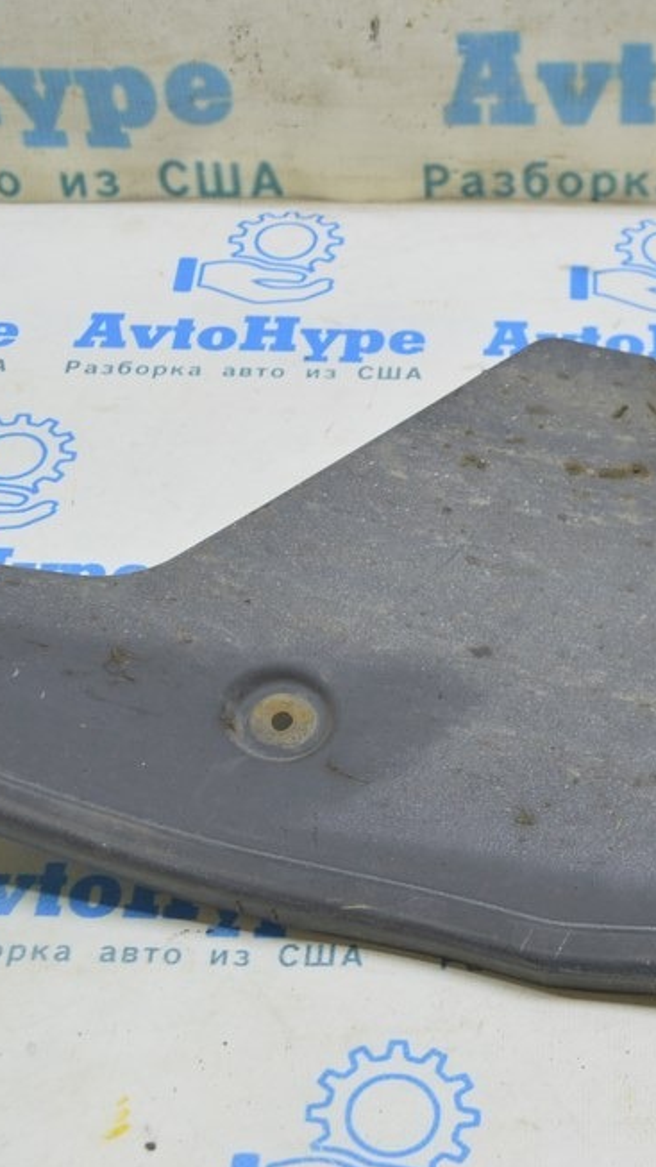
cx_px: 549
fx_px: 1980
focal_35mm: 64
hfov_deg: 18.6
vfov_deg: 32.8
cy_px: 566
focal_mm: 26
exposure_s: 1/20
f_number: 5.6
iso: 400
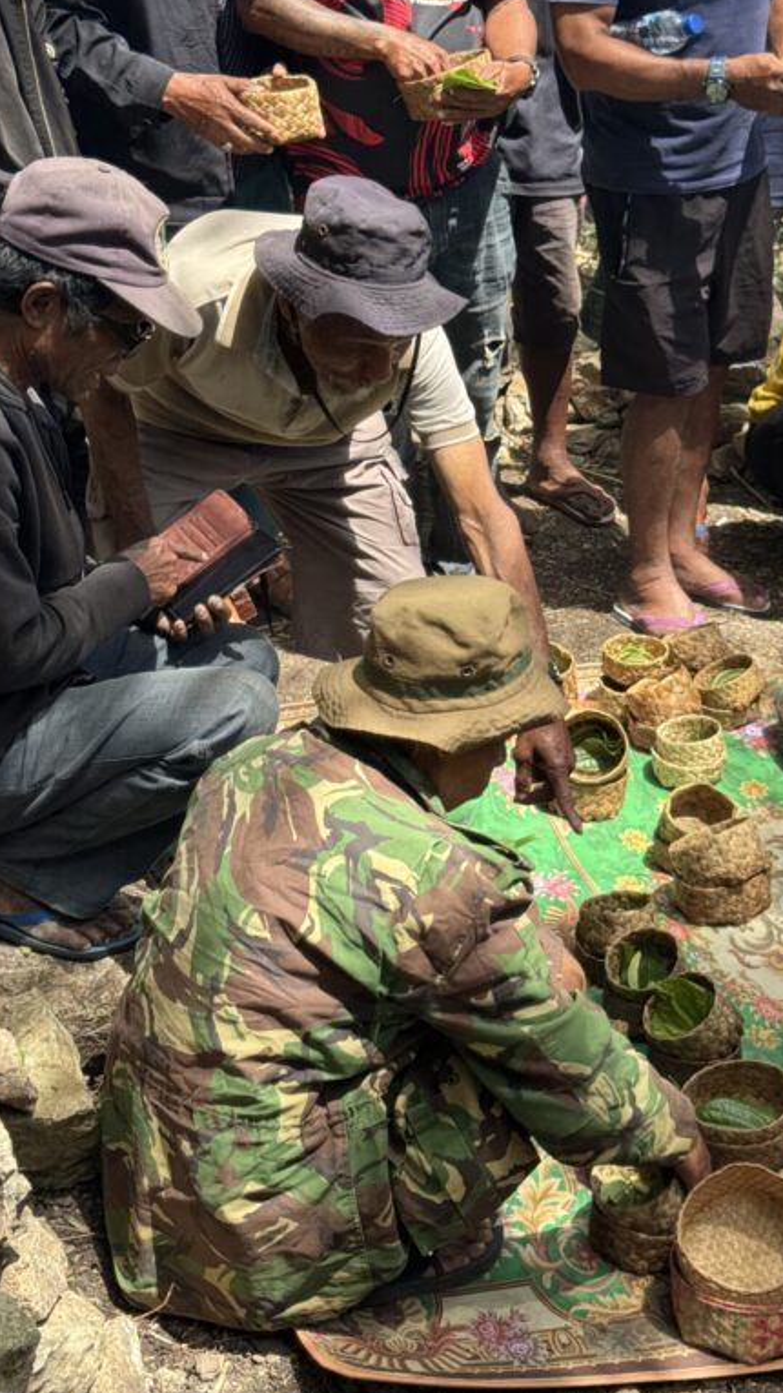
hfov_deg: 17.1
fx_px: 2585
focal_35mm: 70
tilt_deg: -23.3
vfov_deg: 30.1
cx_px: 594
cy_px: 575
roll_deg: +2.6
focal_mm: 6.76
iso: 64
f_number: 1.78
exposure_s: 1/707
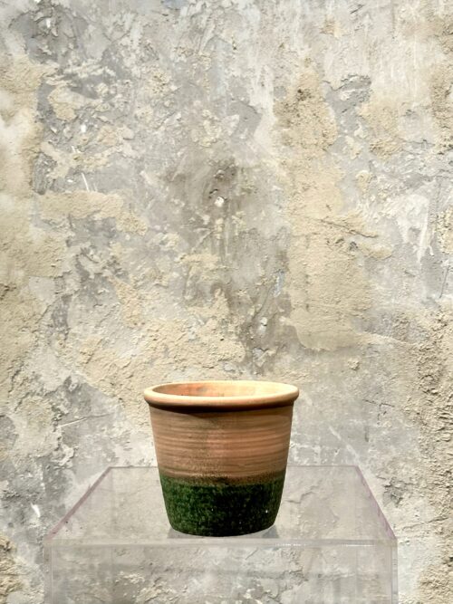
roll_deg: +0.1
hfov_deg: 30.3
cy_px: 302
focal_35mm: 48
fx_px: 838
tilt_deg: +0.3
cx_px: 226
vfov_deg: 39.7
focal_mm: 6.86
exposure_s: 1/122
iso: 50
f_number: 1.78
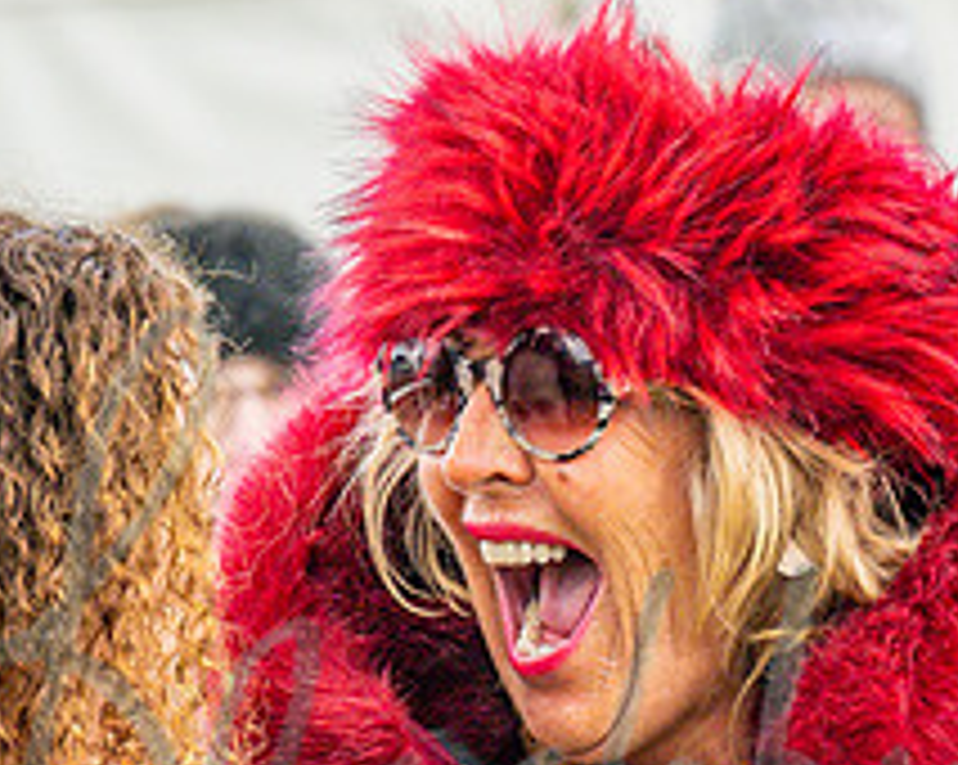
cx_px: 1105
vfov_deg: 2.1
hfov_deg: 2.6
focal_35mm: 739
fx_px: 20934
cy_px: 621
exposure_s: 1/640
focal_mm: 120
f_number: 4.5
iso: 250
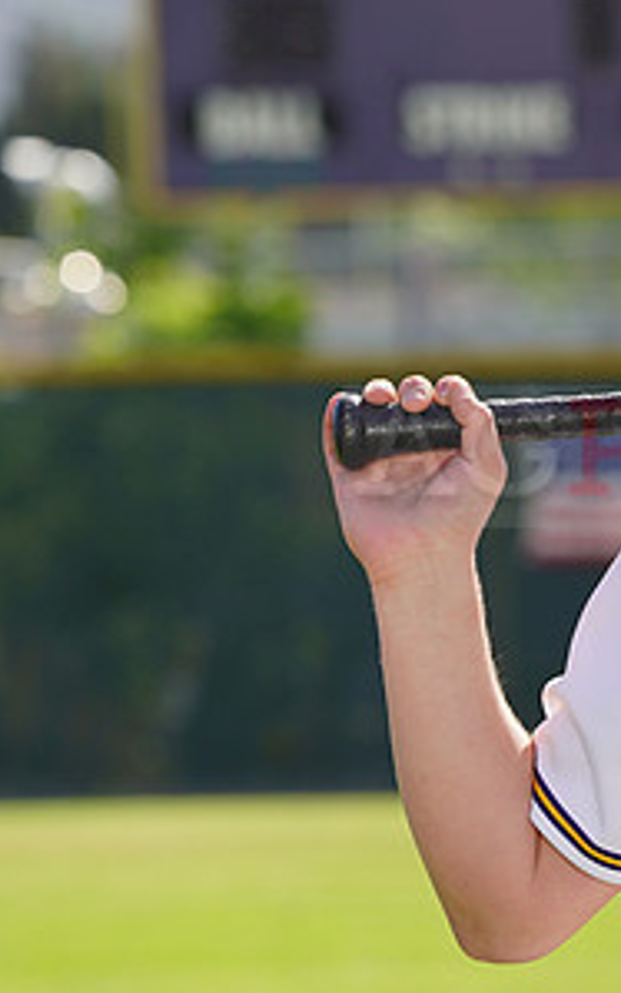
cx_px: 900
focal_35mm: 458
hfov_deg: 2.9
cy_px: 428
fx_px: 12396
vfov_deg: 4.6
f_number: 8
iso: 100
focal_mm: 232
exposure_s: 1/250
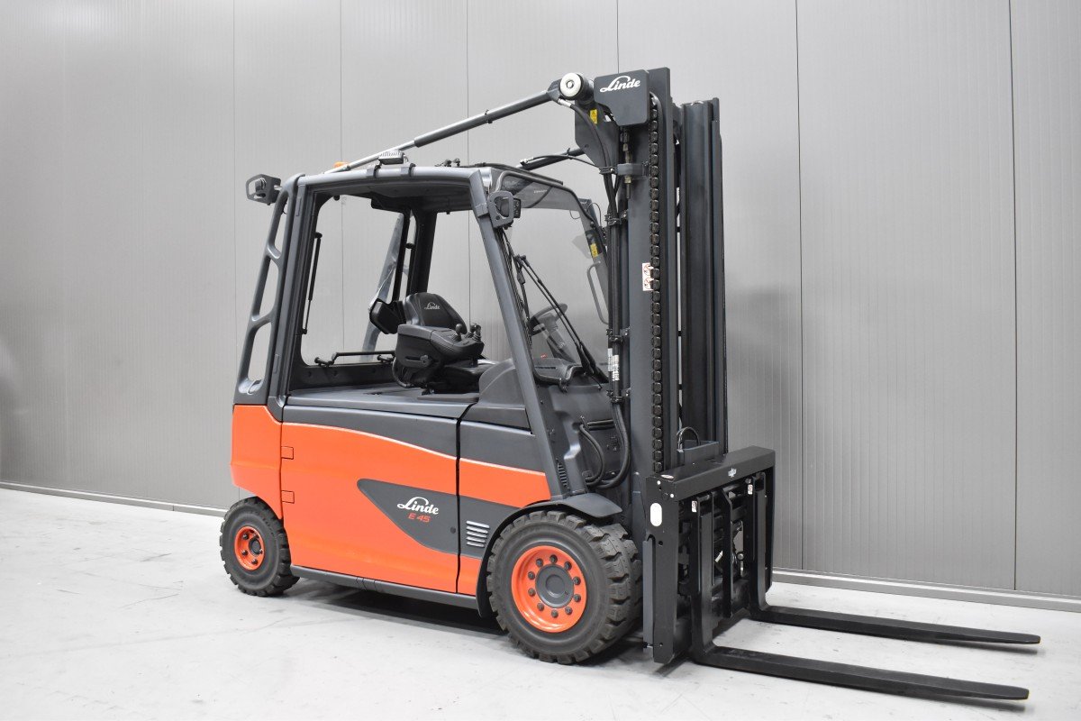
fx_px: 946
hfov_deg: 59.5
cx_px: 540
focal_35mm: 32
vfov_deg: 41.7
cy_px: 360
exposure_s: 1/25
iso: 1600
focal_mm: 21
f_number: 4.5
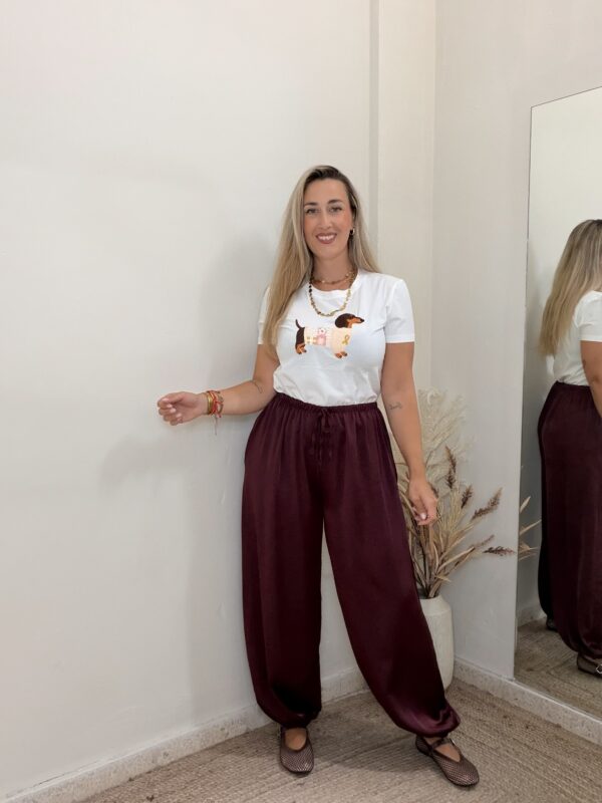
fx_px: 696
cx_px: 301
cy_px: 402
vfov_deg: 60.0
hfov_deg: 46.8
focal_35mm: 30
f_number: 1.9
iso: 80
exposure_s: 1/64
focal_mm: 2.71
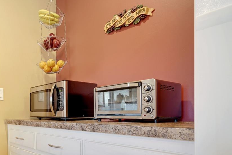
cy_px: 112
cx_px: 41
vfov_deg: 43.7
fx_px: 187
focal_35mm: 29
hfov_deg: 58.0
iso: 200
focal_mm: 16
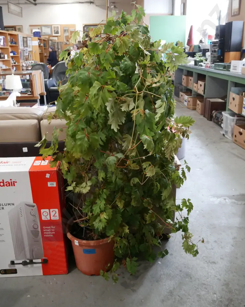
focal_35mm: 32
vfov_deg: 55.6
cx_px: 123
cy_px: 143
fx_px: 290
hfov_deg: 45.8
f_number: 4.5
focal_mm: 15
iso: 3200
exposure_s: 1/250
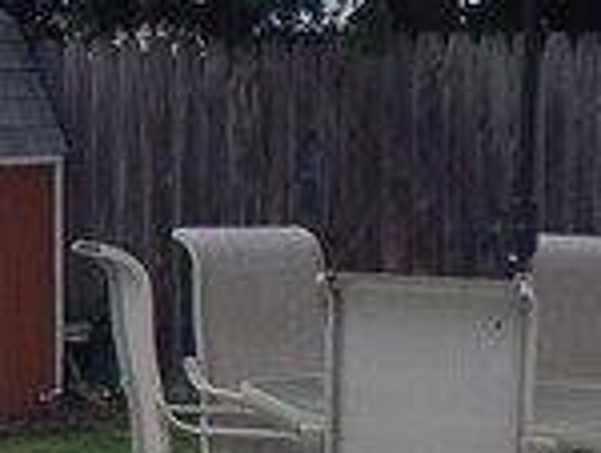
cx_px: 88
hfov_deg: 12.5
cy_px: 413
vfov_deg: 9.4
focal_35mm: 157
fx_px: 2730
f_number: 3
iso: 125
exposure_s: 1/400
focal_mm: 4
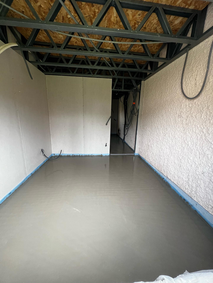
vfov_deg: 106.2
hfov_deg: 89.9
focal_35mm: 13
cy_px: 142
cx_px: 106
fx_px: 107
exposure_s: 1/99
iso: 160
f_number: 1.8
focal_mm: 1.57
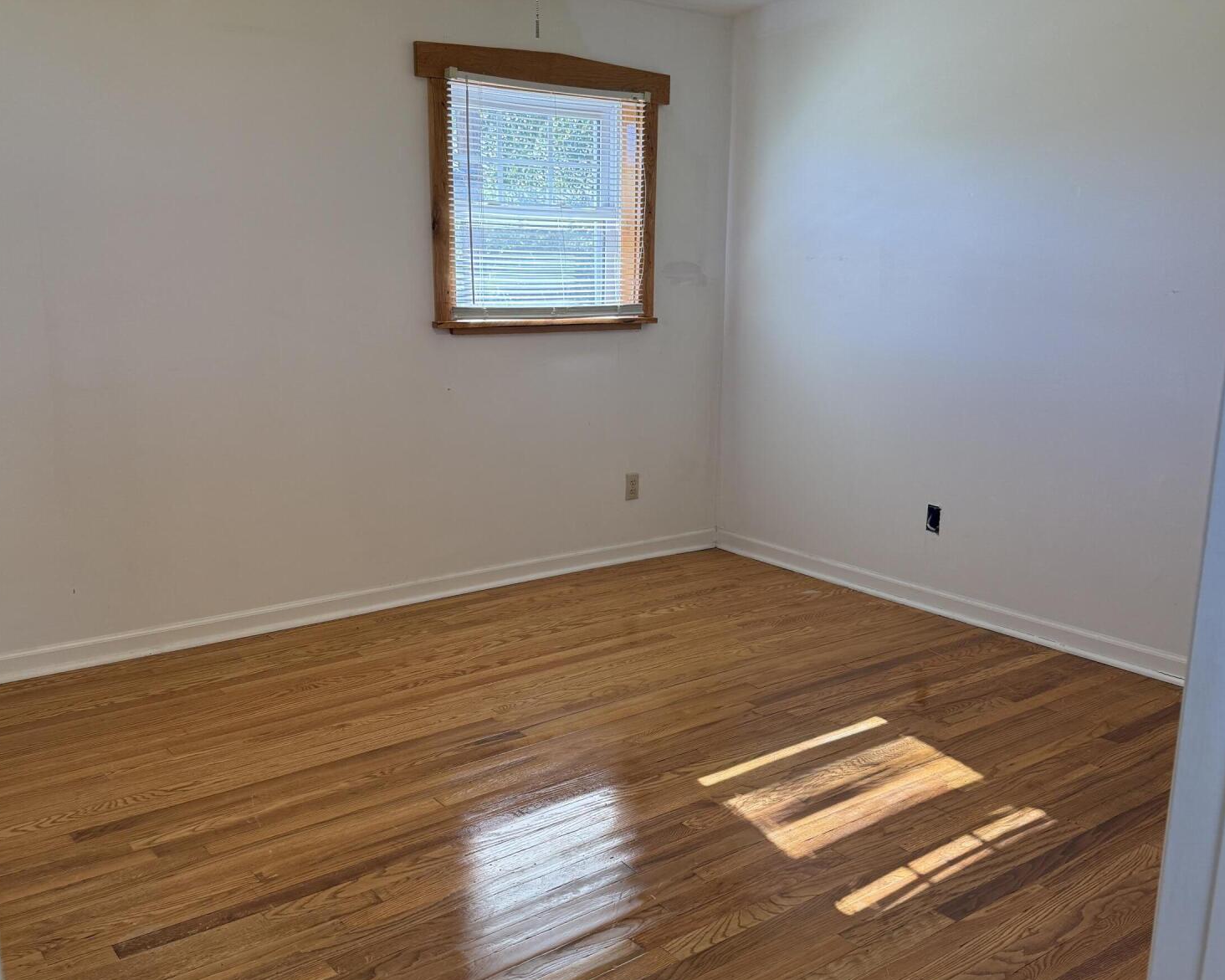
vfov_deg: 45.8
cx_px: 615
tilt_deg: -11.8
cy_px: 528
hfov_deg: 55.7
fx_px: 1160
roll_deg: -1.0
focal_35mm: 32
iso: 125
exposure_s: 1/231
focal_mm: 6.76
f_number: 1.78
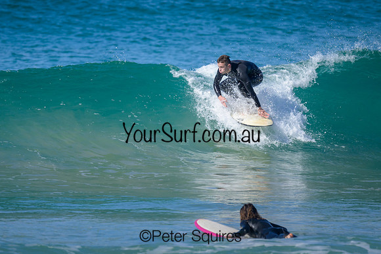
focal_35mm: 1099
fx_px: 11630
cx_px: 170
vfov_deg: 1.3
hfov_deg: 1.9
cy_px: 105
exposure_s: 1/2000
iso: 450
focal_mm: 800
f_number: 6.3
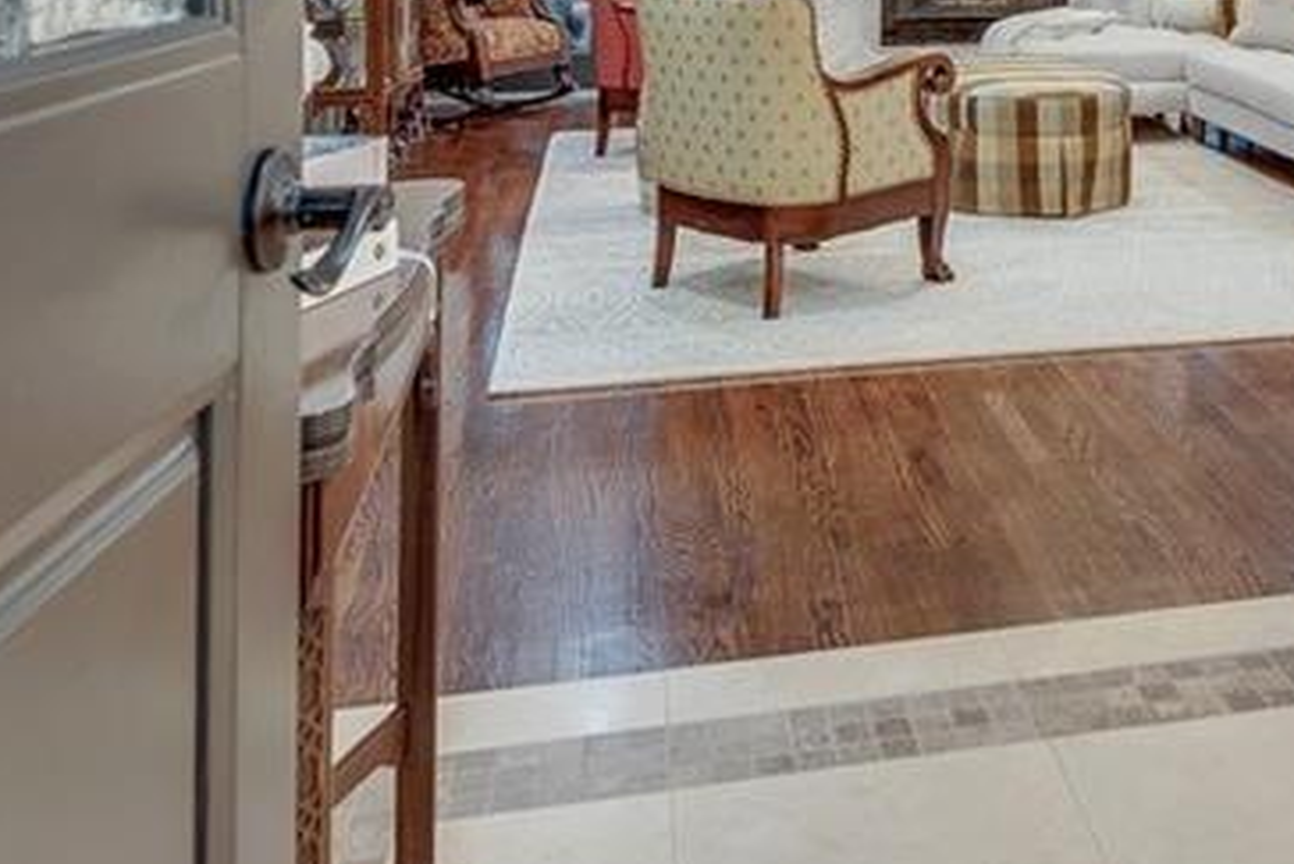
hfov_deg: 41.4
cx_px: 1063
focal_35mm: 45
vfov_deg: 26.3
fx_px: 1618
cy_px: -201
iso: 400
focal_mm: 16
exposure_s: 1/5
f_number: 8
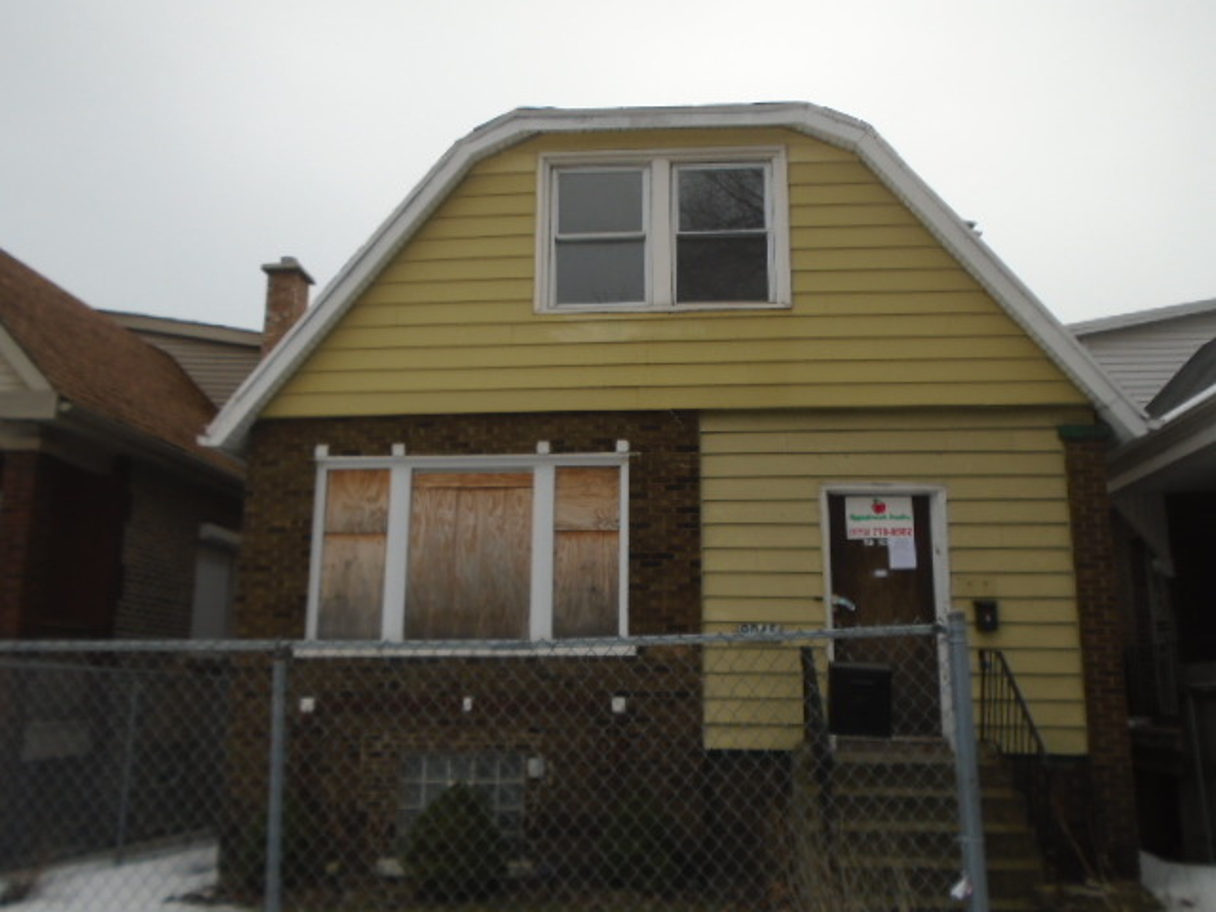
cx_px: 608
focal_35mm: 31
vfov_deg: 45.4
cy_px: 456
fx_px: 1089
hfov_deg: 58.4
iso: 100
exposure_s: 1/320
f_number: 3.5
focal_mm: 5.5
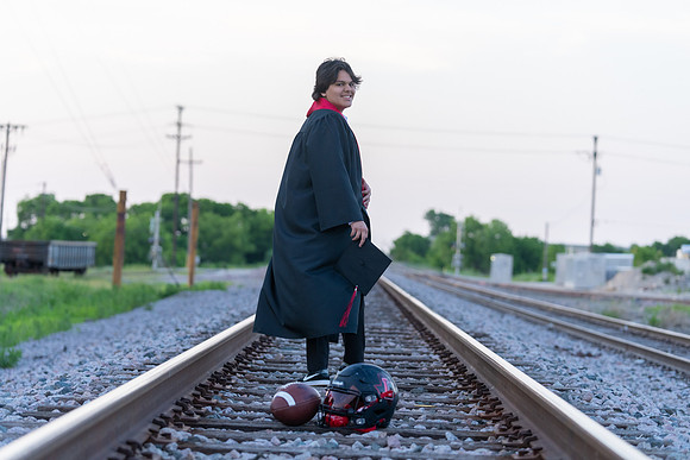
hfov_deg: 19.6
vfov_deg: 13.2
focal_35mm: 104
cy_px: 230
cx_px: 345
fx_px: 1994
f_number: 3.5
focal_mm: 104
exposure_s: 1/320
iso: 800
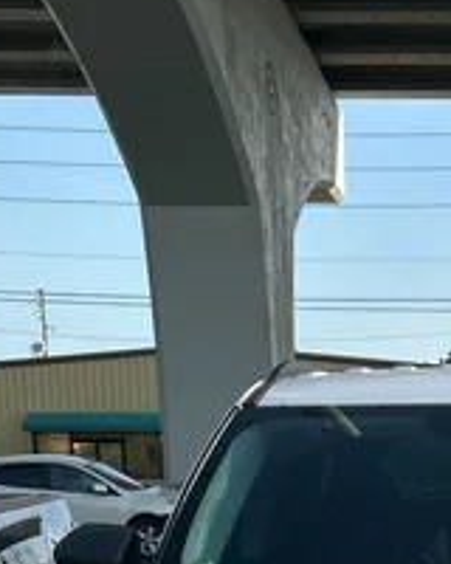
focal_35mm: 93
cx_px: 510
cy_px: 946
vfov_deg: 17.5
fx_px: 1552
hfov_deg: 16.0
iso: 50
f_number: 1.5
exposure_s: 1/2571
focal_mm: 5.7
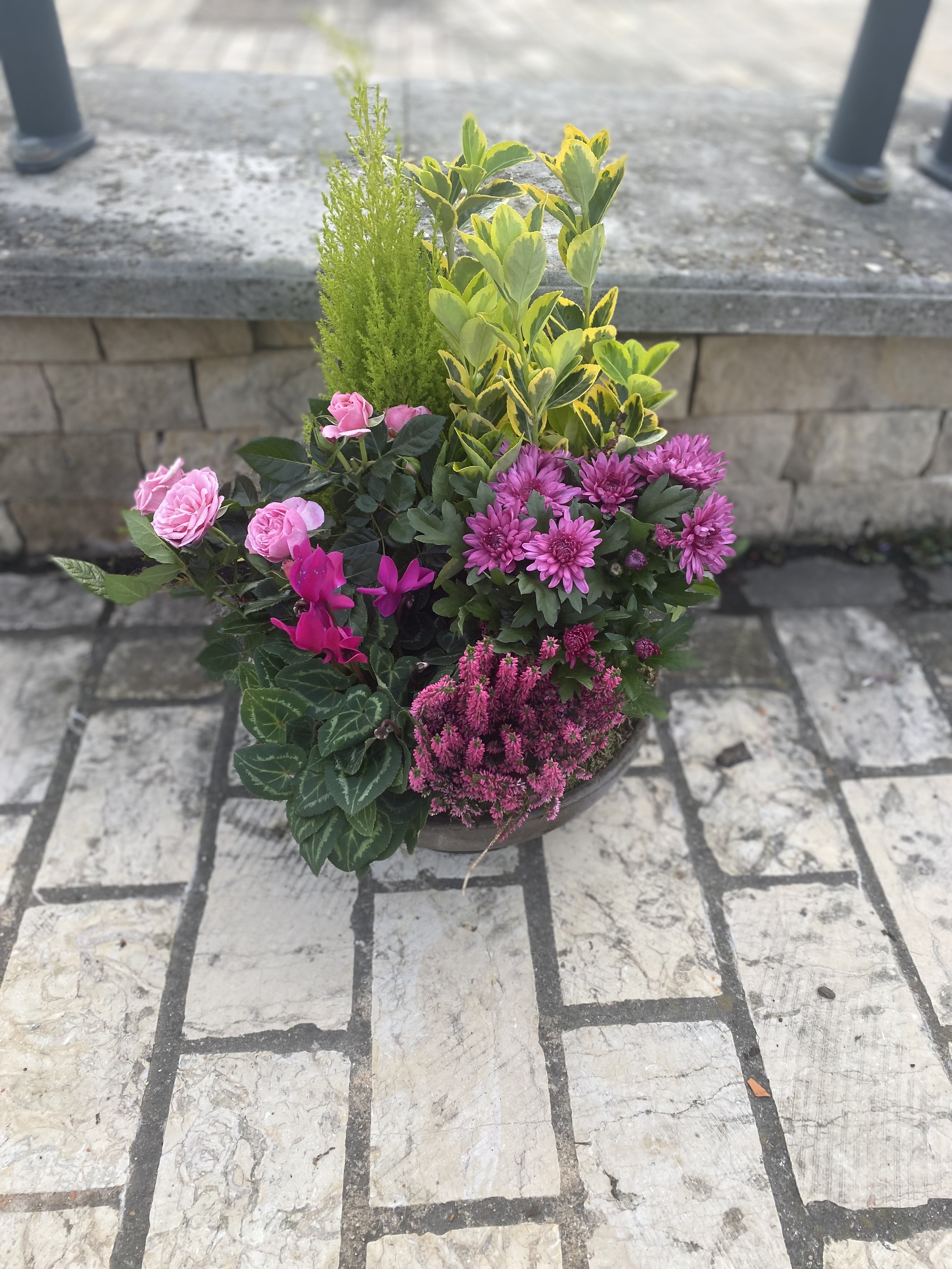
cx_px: 476
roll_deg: +2.2
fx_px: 953
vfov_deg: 67.3
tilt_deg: -44.8
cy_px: 634
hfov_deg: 53.1
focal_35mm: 26
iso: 32
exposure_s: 1/604
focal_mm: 4.25
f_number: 1.8
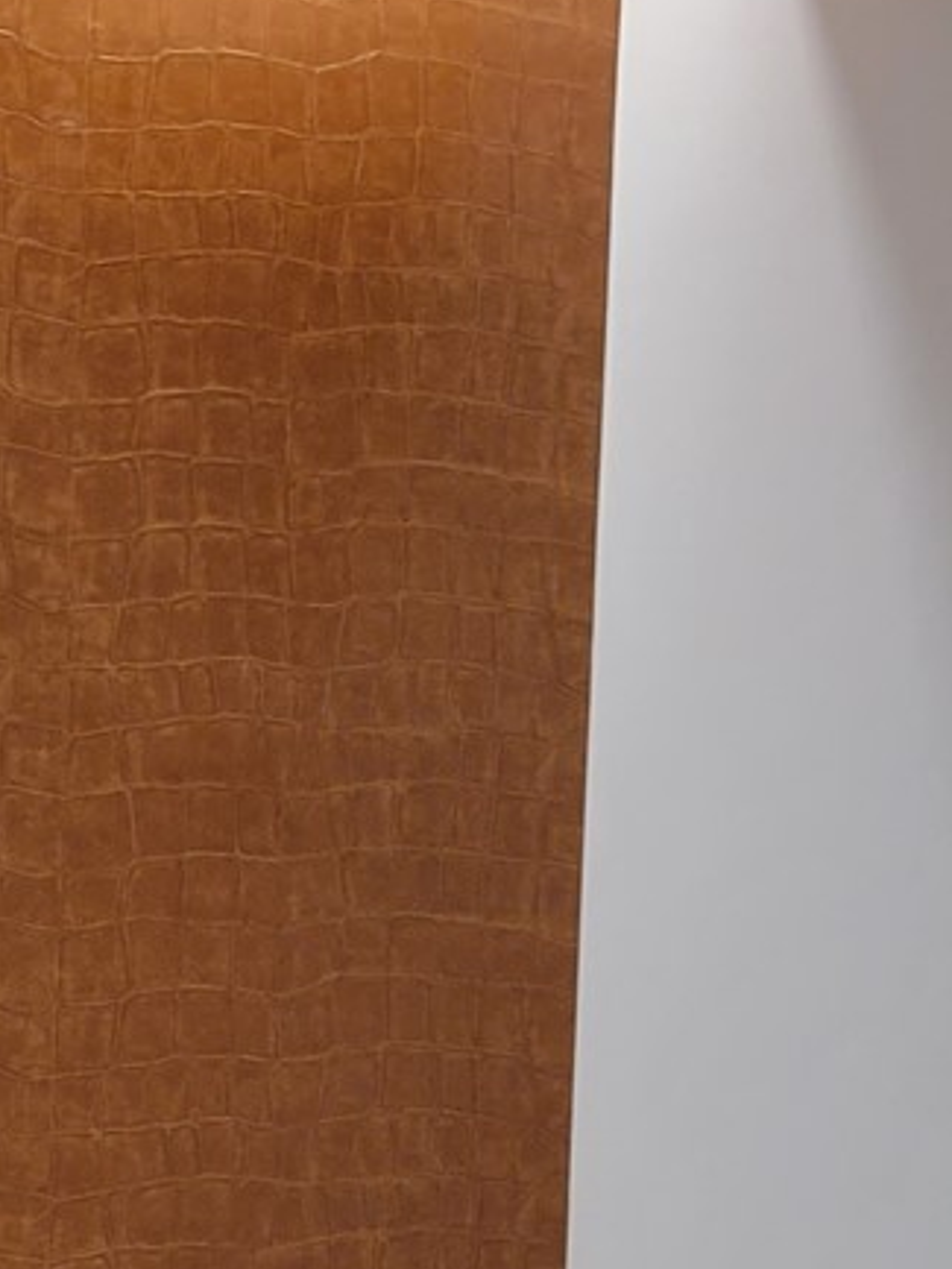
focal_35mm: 96
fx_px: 3518
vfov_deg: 19.5
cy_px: 1410
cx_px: -782
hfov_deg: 13.7
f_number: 1.8
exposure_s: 1/60
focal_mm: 5.4
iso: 200
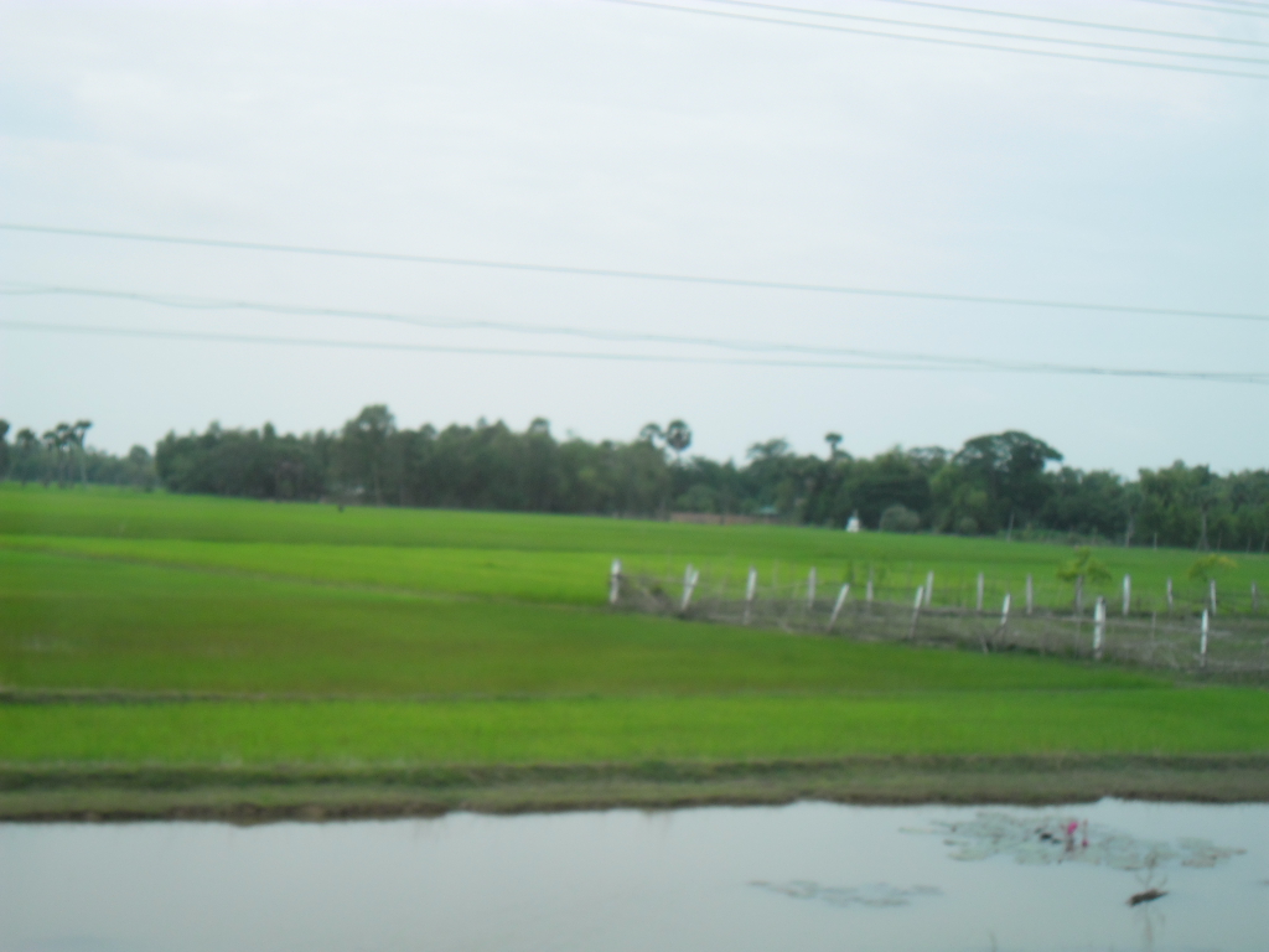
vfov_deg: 23.3
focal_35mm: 63
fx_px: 2310
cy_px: 476
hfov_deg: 30.7
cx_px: 634
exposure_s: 1/331
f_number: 5.7
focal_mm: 11.2
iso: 80
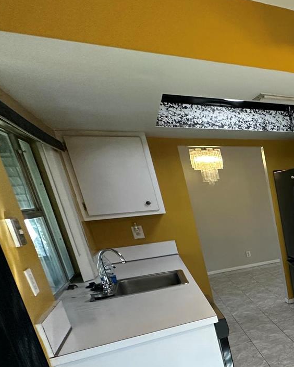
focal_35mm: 31
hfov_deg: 31.6
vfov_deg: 54.6
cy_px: 273
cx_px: 410
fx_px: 337
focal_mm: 2.22
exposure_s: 1/120
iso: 250
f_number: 2.2
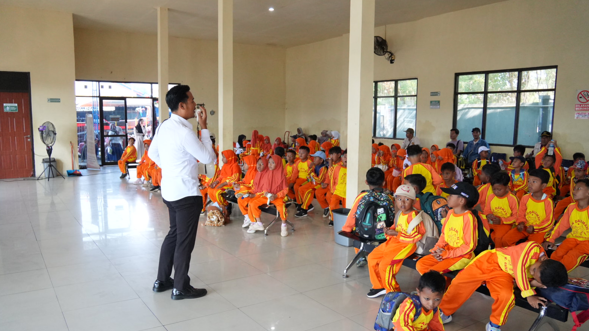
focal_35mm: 28
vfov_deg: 42.0
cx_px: 288
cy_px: 189
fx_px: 430
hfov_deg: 68.8
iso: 3200
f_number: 2.8
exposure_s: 1/500
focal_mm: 17
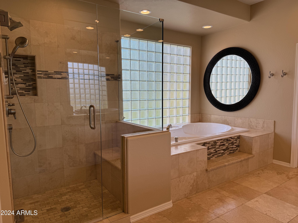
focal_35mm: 24
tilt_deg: -5.2
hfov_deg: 71.6
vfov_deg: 56.8
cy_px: 112
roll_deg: +0.1
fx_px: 207
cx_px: 149
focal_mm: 6.76
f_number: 1.78
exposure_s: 1/297
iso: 80
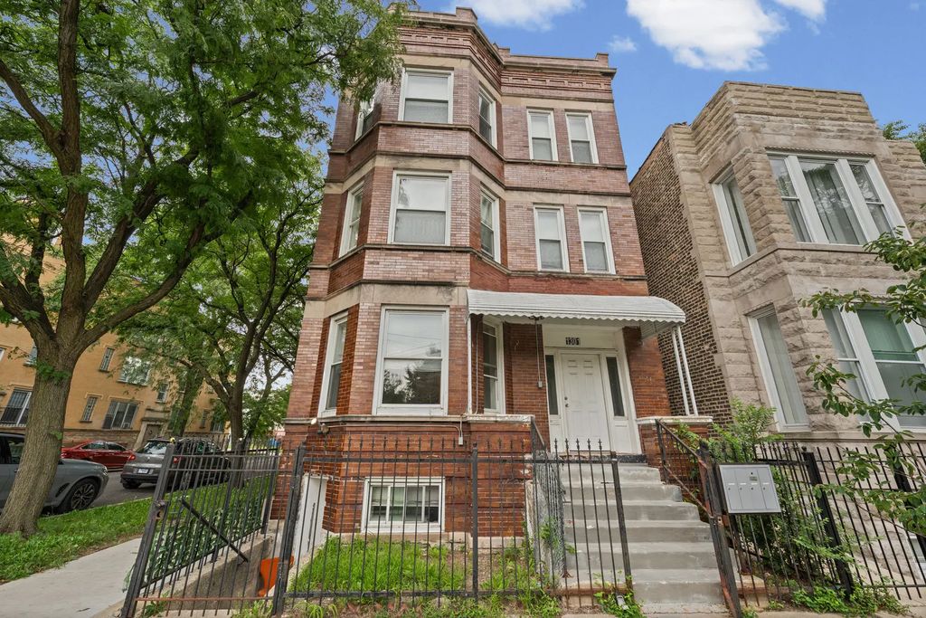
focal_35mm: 14
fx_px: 360
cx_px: 463
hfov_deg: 104.2
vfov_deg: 81.2
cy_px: 309
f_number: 9
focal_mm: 14
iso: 320
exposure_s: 1/13
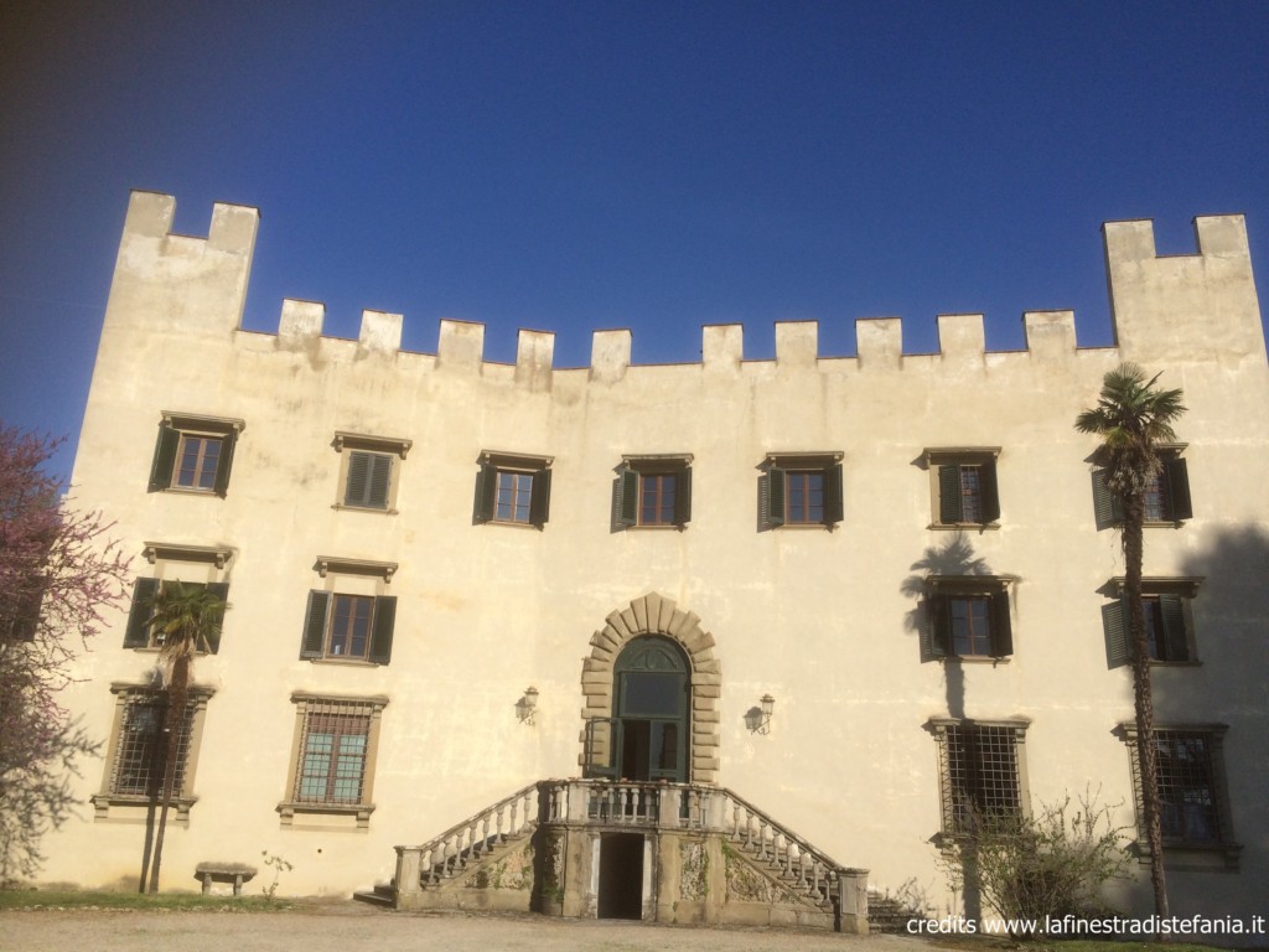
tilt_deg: +18.0
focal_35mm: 29
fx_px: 1063
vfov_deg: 48.2
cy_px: 476
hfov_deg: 61.7
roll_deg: -1.7
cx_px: 634
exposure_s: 1/3425
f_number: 2.2
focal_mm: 4.15
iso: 32
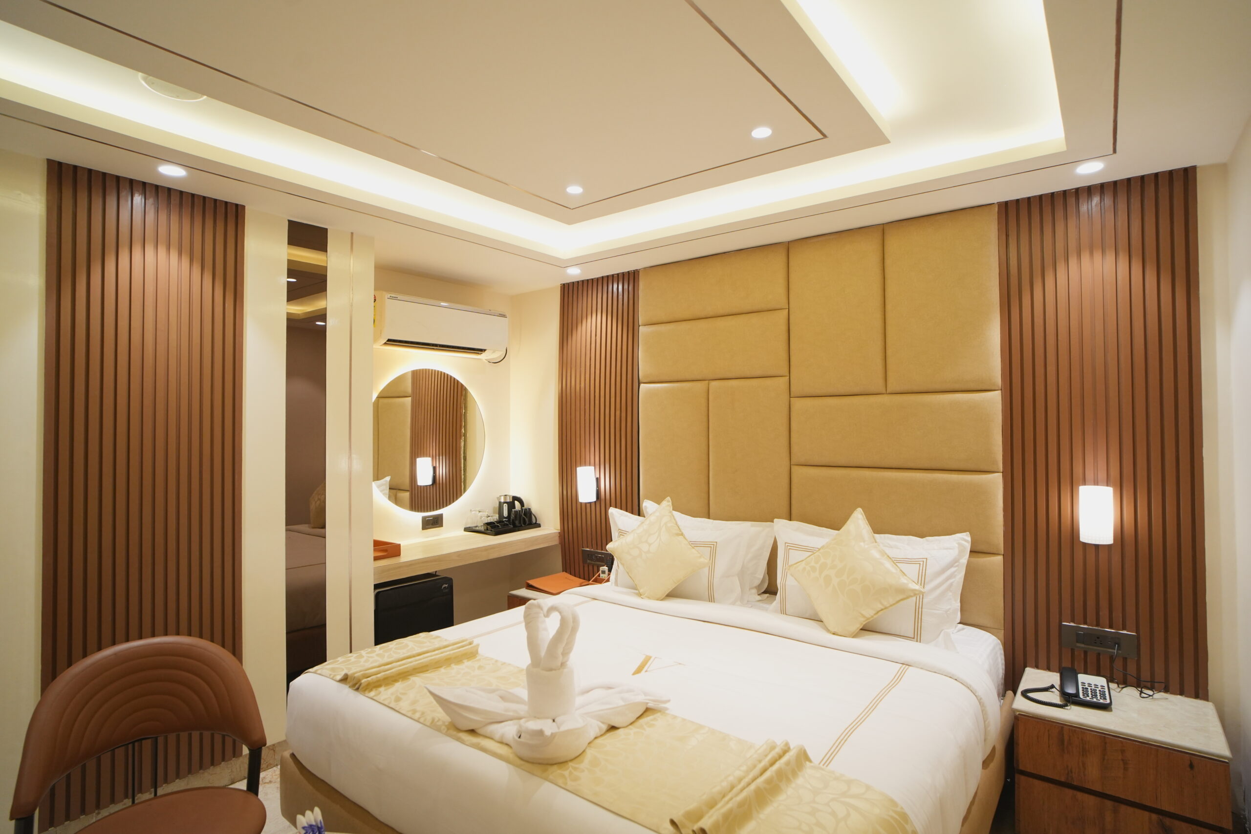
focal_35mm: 18
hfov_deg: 90.0
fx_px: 625
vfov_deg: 67.4
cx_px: 626
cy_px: 417
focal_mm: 18
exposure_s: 1/100
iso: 1250
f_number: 4.5
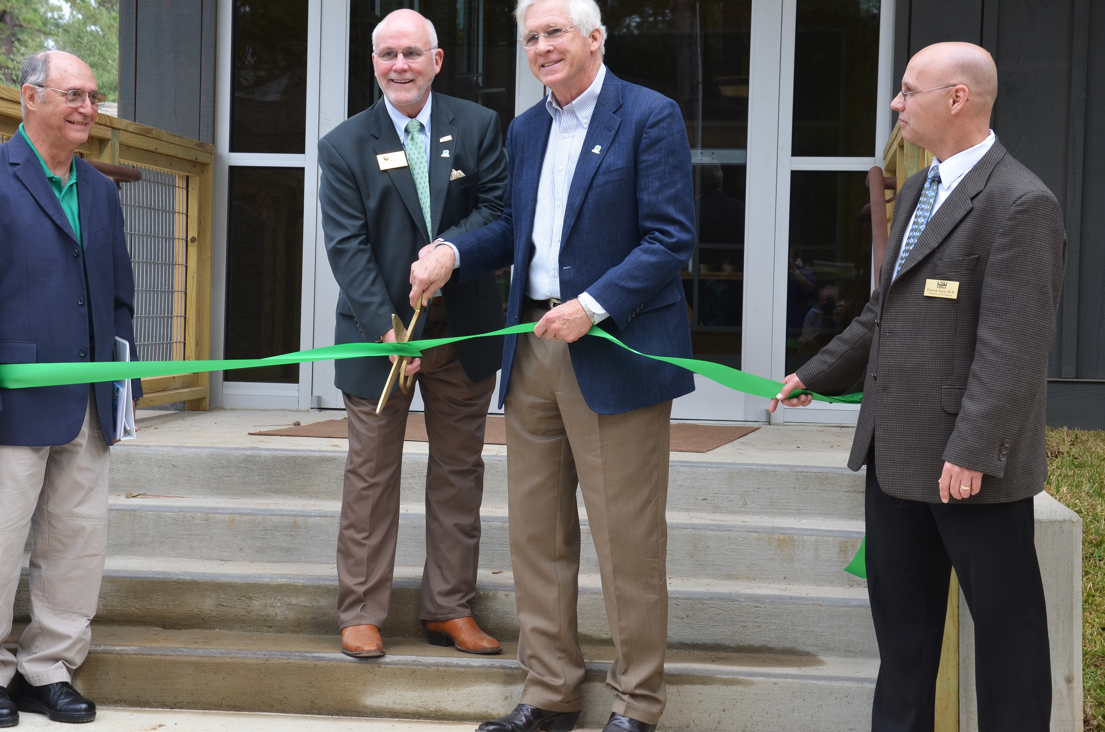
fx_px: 2236
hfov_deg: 27.7
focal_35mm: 73
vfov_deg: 18.6
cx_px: 472
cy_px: 305
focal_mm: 40
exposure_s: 1/200
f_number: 7.1
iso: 320
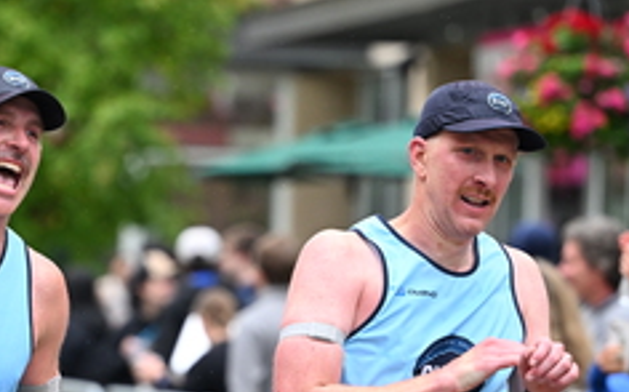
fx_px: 5292
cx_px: 104
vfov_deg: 4.2
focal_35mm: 309
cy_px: 284
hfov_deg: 6.8
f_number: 2.8
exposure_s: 1/2000
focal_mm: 130
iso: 1250
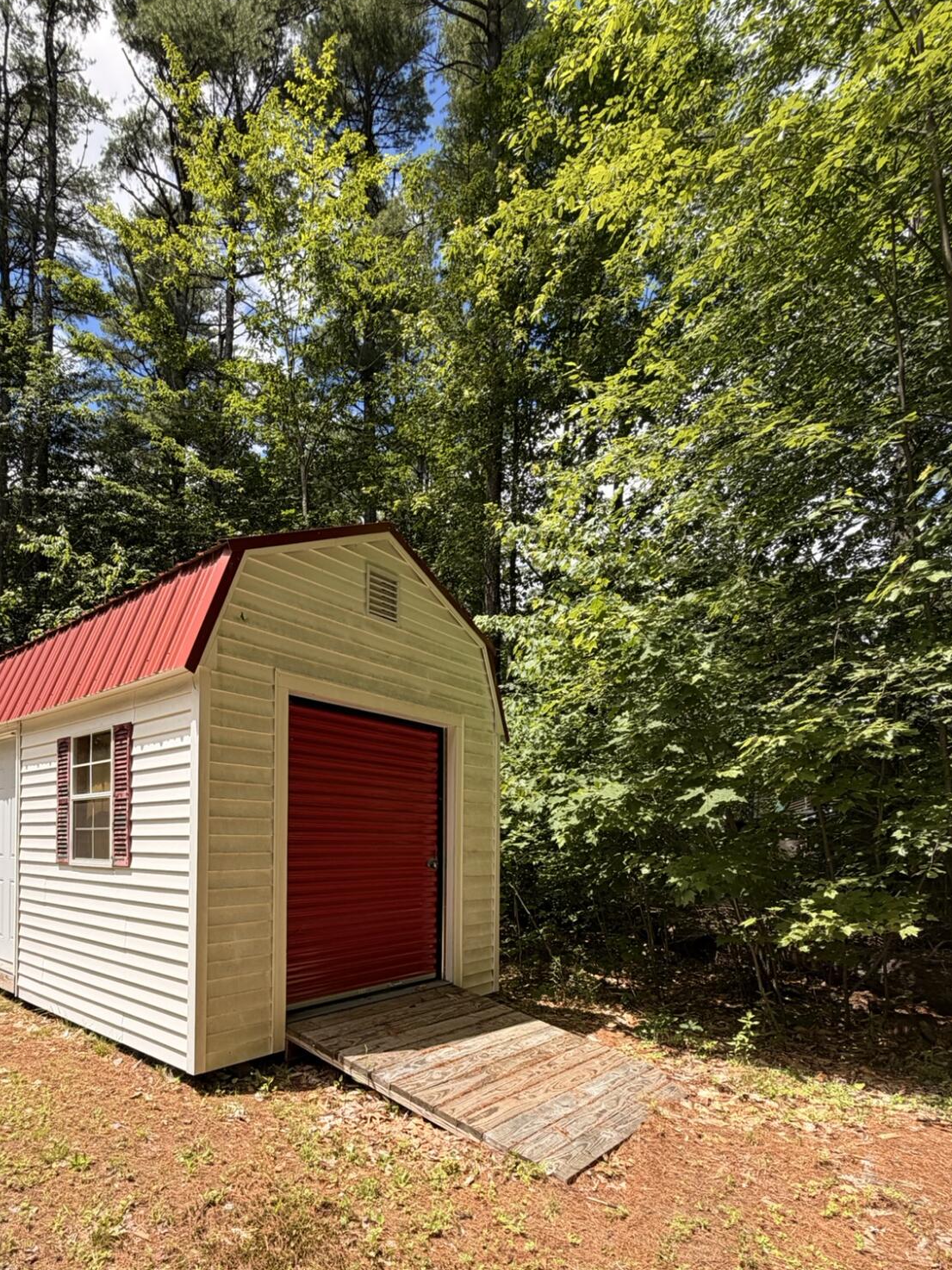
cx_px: 342
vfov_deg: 82.1
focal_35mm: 19
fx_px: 697
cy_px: 836
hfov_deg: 67.3
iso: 32
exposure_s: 1/770
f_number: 2.2
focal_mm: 2.22
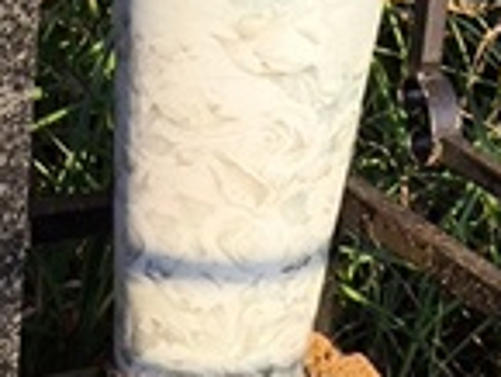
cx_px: -534
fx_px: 3998
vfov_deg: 5.3
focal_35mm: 276
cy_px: -225
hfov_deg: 6.9
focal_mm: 4.71
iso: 50
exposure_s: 1/515
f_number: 1.7
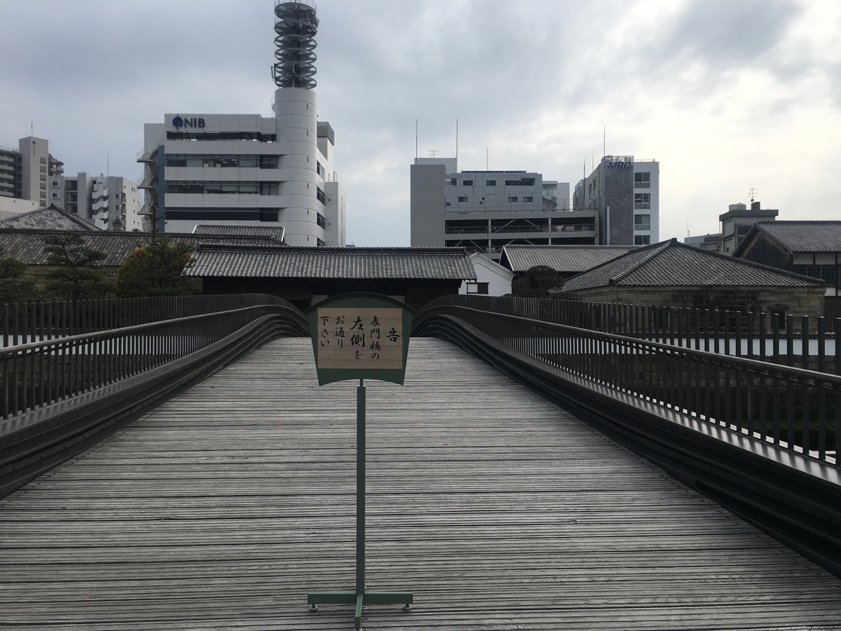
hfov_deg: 61.7
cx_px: 420
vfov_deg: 48.2
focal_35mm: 29
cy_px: 316
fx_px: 705
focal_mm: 4.15
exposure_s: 1/2747
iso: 25
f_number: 2.2
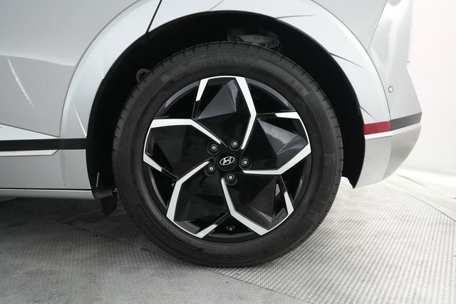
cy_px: 152
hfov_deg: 65.5
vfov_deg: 46.4
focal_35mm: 28
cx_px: 228
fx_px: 354
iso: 4000
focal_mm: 28
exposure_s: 1/160
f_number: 2.8
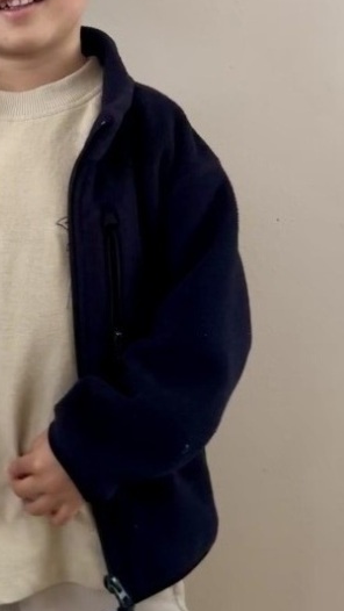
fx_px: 859
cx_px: 7
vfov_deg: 38.5
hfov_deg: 21.9
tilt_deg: -5.6
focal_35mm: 53
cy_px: 184
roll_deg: +0.7
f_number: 1.78
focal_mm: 6.86
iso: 640
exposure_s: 1/60
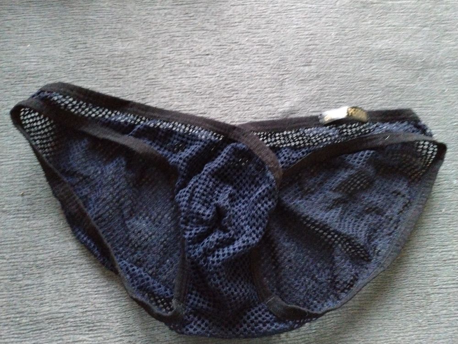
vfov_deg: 48.2
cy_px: 172
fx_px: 384
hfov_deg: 61.7
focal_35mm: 29
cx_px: 229
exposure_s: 1/16.7
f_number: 1.8
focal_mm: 4.75
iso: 2987
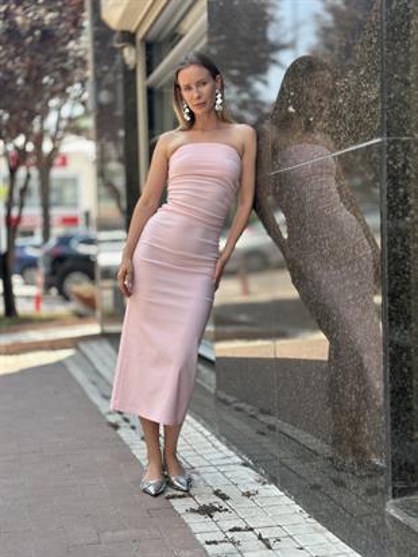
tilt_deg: -2.3
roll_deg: +0.6
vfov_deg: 39.6
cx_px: 209
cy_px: 278
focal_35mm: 48
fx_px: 772
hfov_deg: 30.3
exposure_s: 1/1185
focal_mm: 6.86
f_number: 1.78
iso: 80
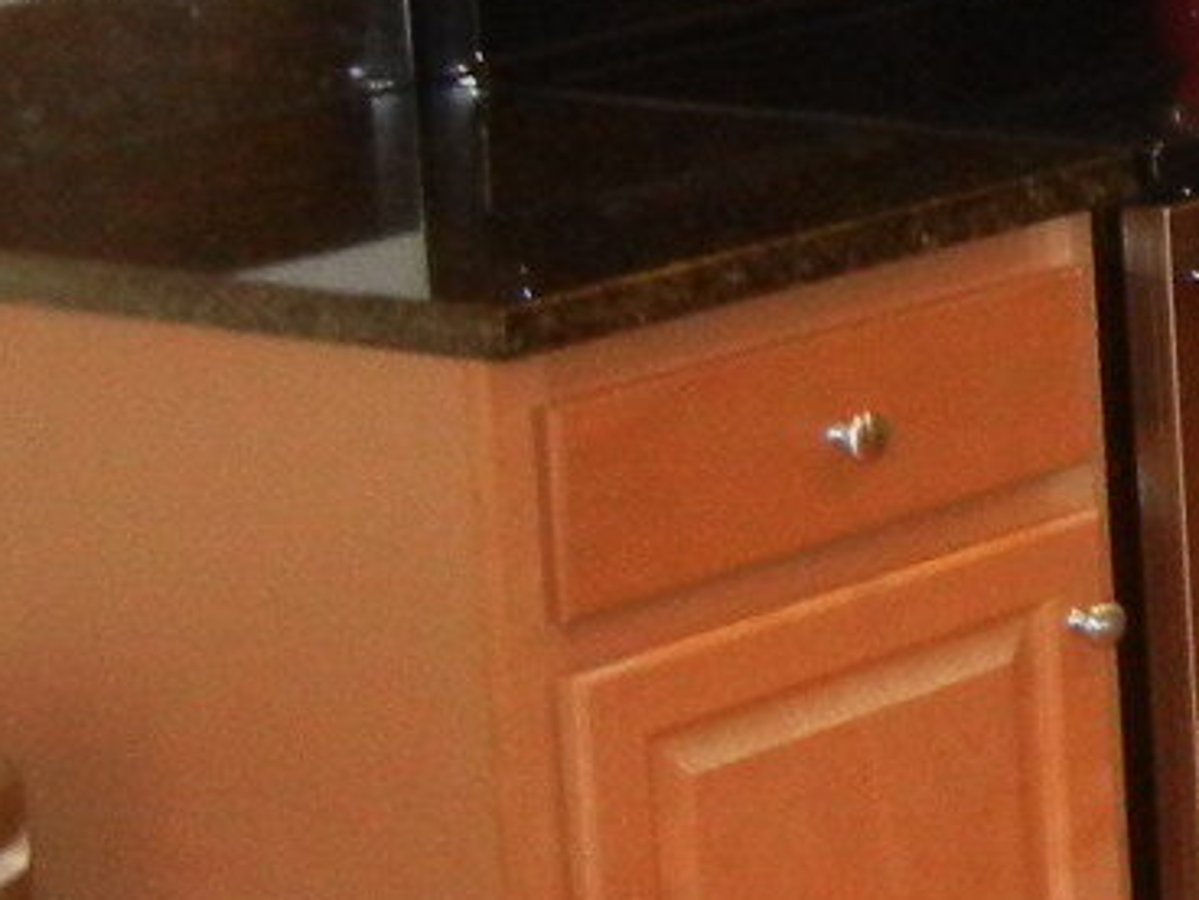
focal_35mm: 167
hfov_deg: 9.8
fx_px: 5784
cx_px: 3229
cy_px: -179
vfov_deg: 8.8
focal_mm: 5.4
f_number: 3.5
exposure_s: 1/30
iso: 416
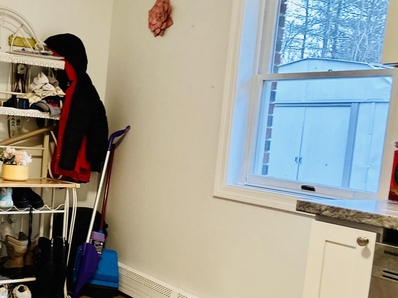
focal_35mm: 49
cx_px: 43
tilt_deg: -6.3
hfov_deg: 36.6
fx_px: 563
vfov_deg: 29.6
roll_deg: -3.6
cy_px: 185
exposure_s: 1/60
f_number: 1.5
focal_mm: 5.7
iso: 500
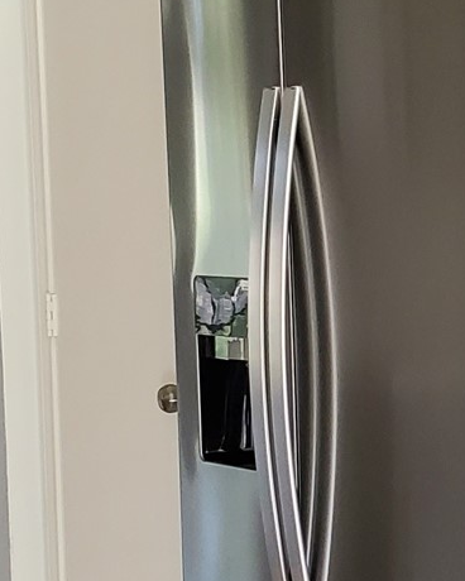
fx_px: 1944
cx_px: 665
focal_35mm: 113
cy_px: 269
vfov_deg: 17.0
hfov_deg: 13.0
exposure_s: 1/120
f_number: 2.4
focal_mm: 4.3
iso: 320
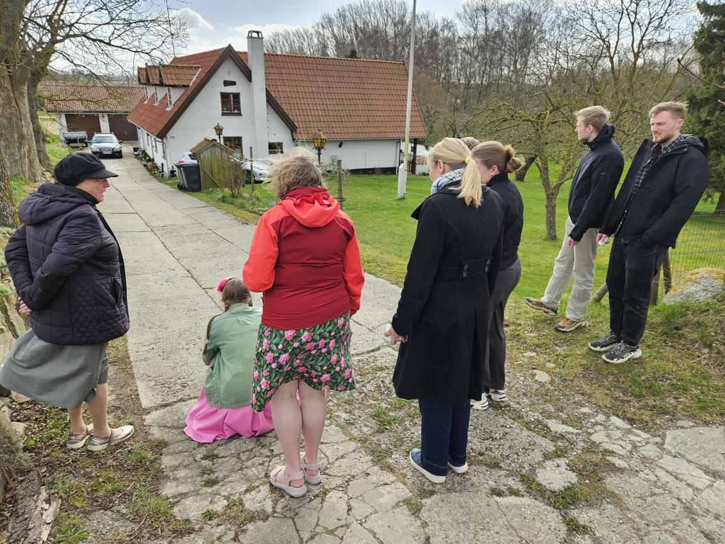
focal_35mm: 23
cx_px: 362
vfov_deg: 58.9
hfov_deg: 73.9
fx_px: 482
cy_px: 272
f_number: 1.8
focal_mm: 5.4
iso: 25
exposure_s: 1/430
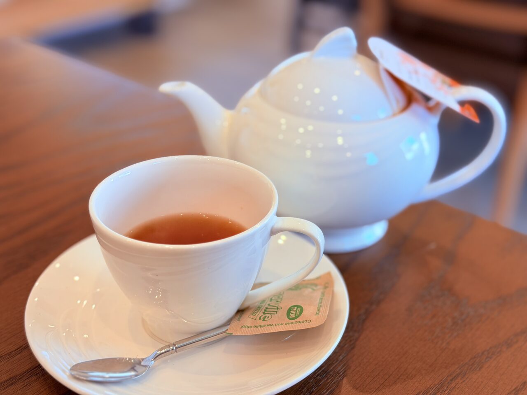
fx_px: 731
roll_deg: -0.6
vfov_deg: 30.3
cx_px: 264
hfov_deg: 39.7
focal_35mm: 48
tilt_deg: -30.0
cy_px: 198
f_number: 1.78
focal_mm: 6.76
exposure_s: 1/120
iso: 50
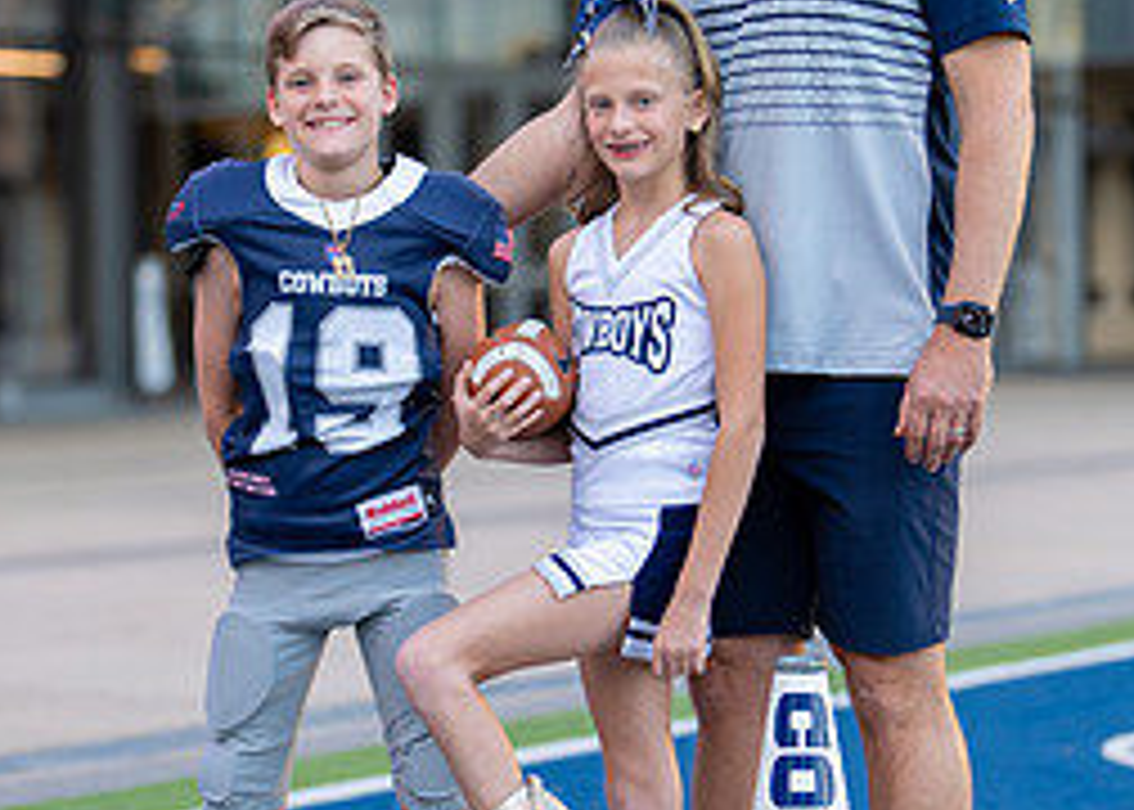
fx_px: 4058
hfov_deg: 15.9
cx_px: 622
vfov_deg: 11.4
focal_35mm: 126
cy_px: 423
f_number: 1.2
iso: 160
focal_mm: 50
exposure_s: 1/400
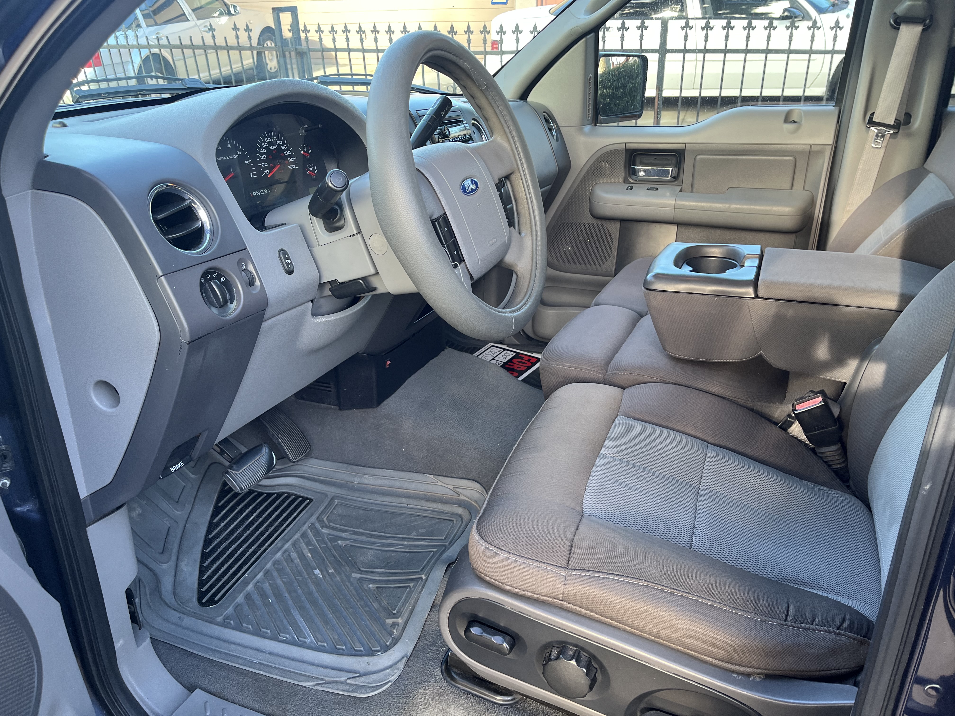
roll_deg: +1.7
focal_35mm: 26
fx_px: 717
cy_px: 358
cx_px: 478
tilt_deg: -27.7
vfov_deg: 53.1
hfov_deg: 67.3
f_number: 1.6
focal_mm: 5.1
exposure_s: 1/122
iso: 100
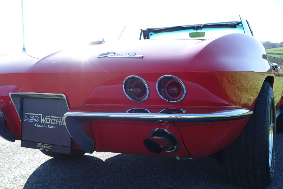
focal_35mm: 41
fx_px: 322
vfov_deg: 32.6
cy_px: 94
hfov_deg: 47.4
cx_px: 142
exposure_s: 1/320
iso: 125
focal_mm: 14.9
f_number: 4
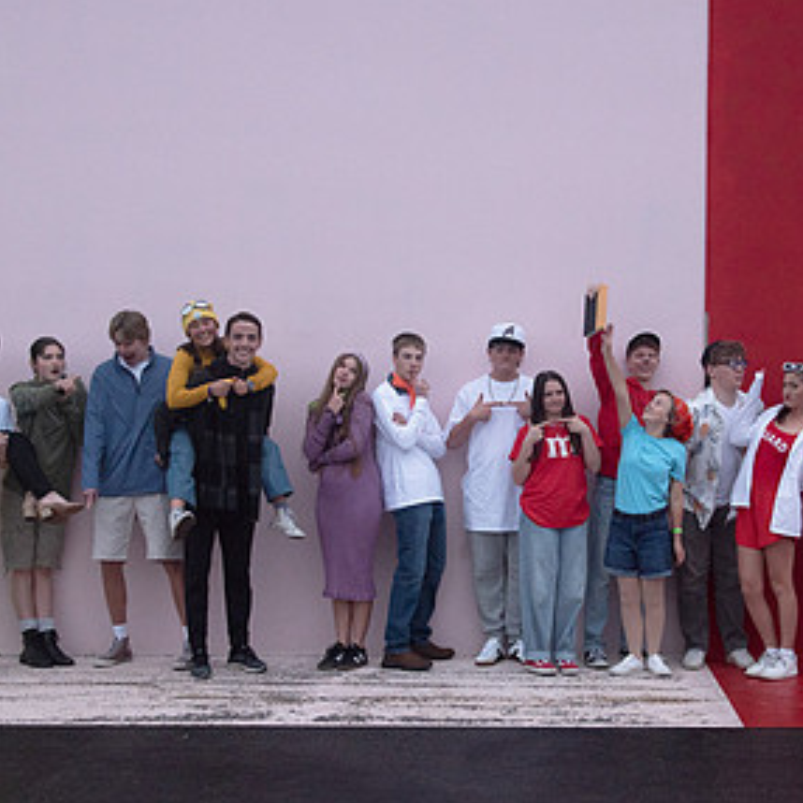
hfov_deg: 25.3
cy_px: 472
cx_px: 517
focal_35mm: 68
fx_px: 1785
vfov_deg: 25.3
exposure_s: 1/250
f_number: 5
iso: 800
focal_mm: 34
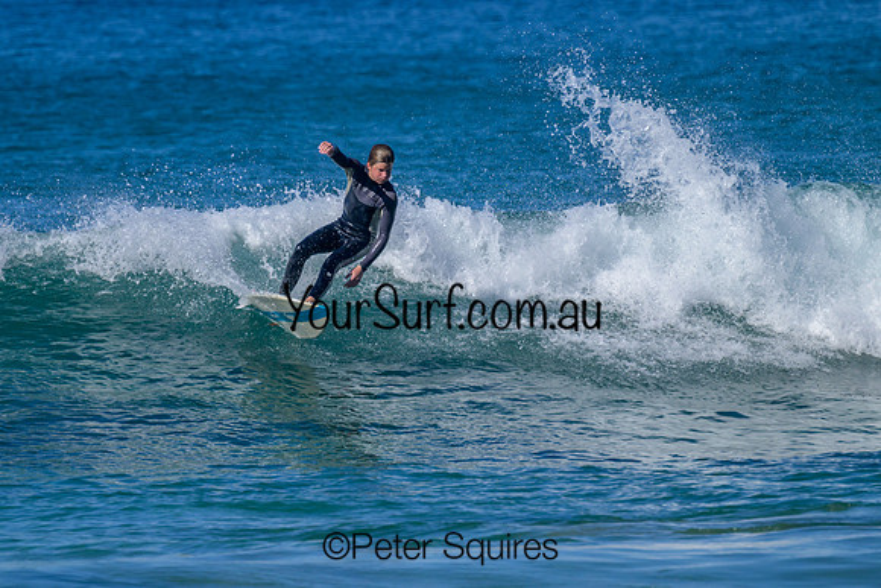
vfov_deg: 1.8
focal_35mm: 770
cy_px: 272
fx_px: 18851
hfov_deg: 2.7
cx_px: 347
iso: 400
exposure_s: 1/2000
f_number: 8
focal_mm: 560
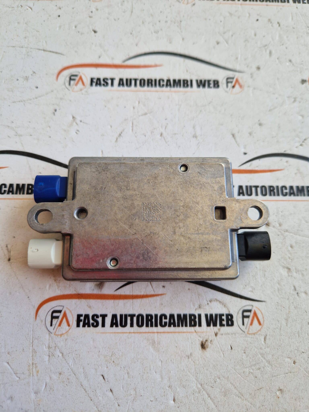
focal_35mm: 23
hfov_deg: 58.9
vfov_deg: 73.9
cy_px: 206
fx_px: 274
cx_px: 154
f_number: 1.8
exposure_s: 1/102
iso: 50
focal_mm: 5.4
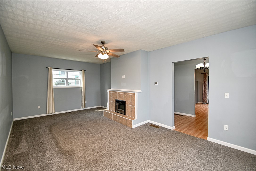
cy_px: 86
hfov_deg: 100.4
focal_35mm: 15
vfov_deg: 77.3
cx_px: 128
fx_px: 107
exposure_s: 1/60
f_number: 4
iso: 100
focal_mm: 10
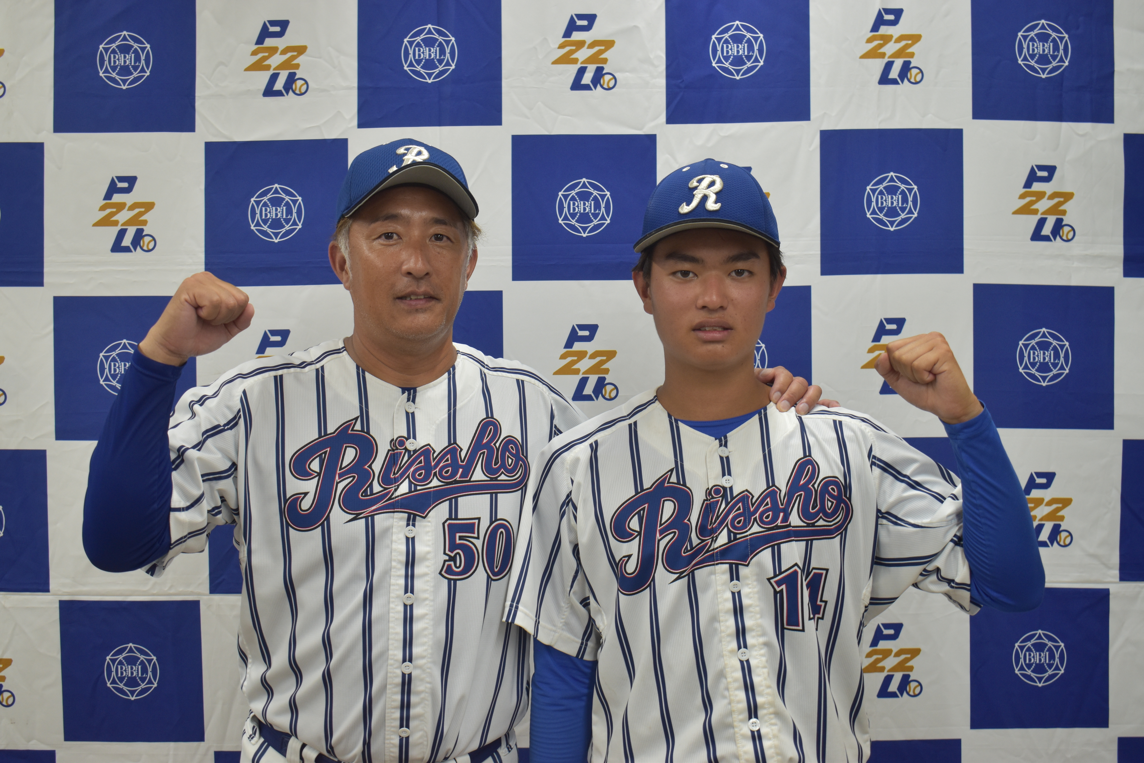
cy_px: 382
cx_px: 572
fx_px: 1239
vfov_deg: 34.2
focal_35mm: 39
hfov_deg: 49.6
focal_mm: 26
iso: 400
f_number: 5
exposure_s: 1/100
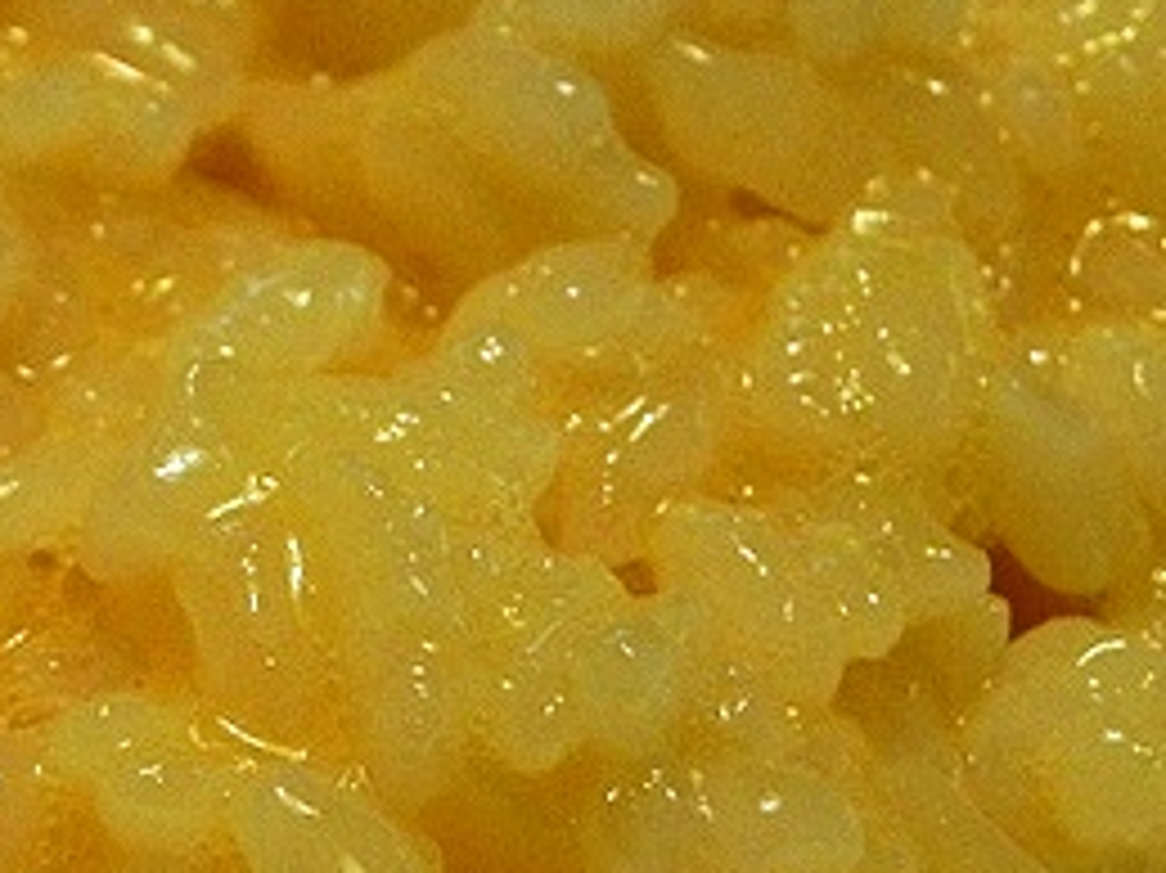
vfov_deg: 12.2
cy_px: 520
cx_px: -117
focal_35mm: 121
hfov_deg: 15.8
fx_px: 4074
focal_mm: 9.2
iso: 160
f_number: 3.5
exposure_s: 1/33.2
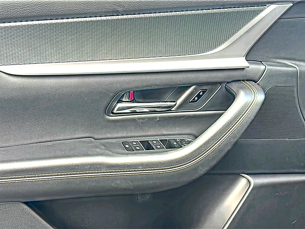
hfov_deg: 49.0
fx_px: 335
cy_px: 114
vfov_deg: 37.7
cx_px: 152
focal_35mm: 38
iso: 64
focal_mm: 6.86
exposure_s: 1/171
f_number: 1.78
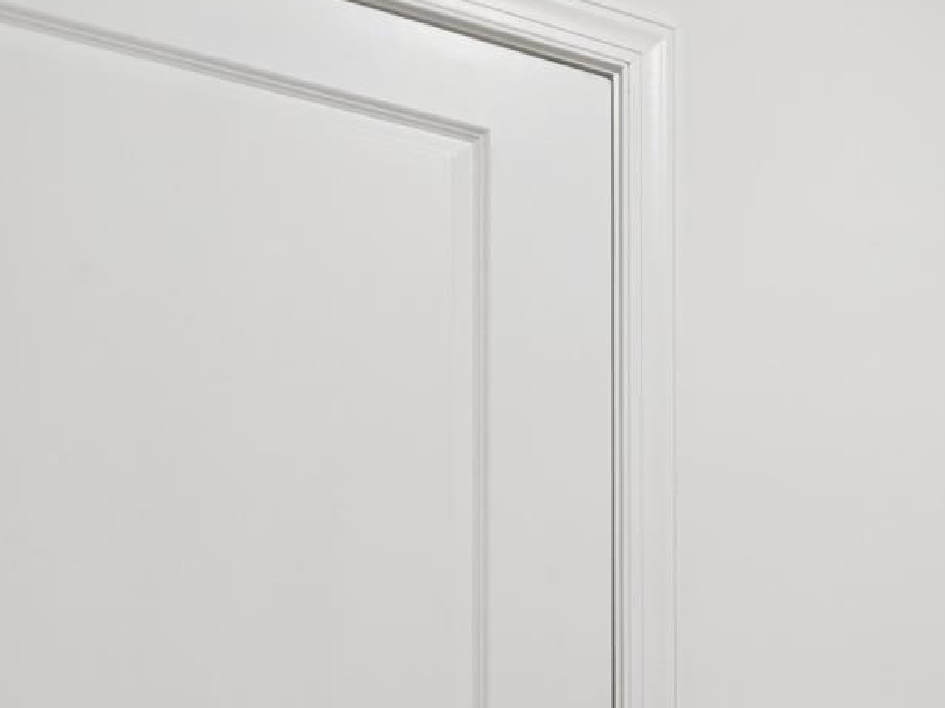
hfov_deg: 31.8
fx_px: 1472
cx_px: 1018
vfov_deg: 24.9
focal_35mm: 54
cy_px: 799
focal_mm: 16.6
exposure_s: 1
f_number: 13
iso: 100
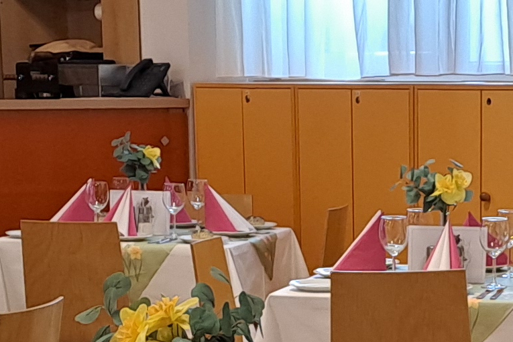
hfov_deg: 15.0
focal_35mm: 136
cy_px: 437
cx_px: 384
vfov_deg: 9.9
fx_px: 1938
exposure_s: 1/50
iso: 100
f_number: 1.8
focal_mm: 4.65
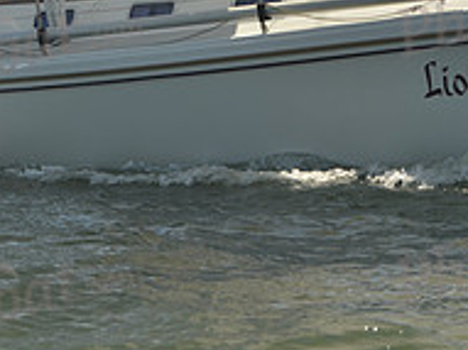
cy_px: -99
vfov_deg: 6.3
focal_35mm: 234
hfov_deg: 8.5
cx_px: 272
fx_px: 3162
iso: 200
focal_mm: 80
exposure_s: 1/640
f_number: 7.1
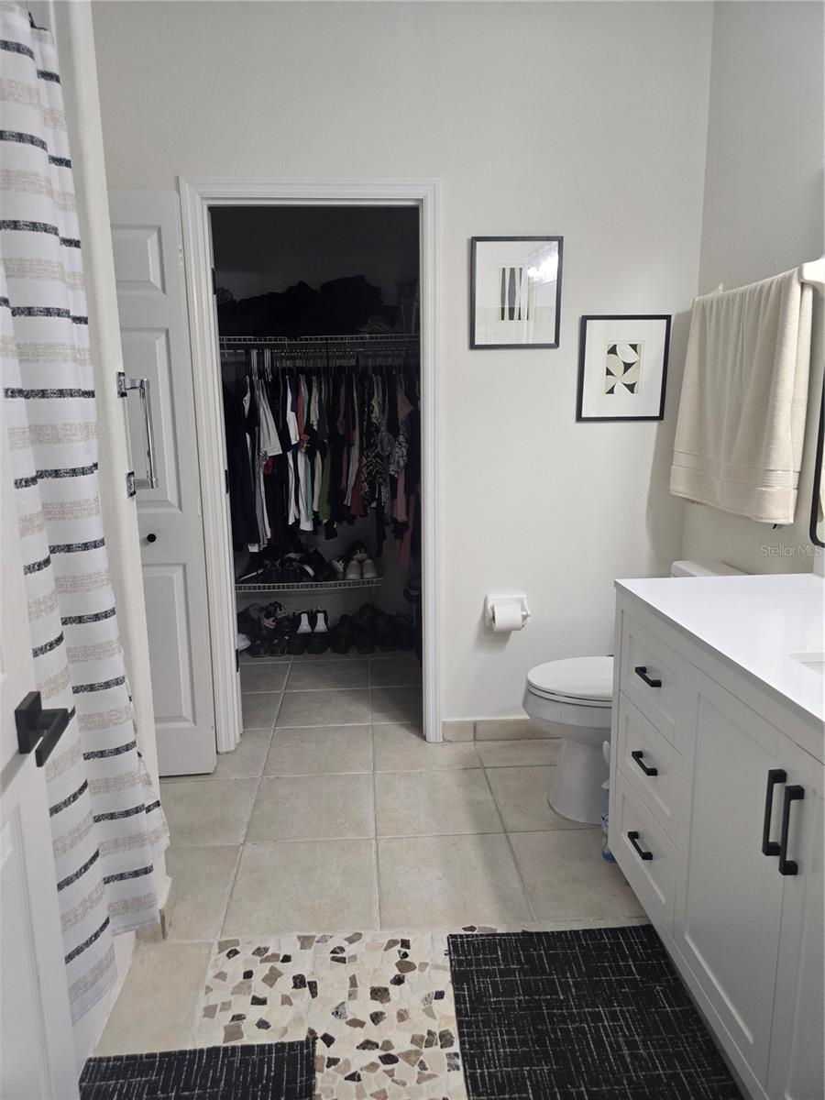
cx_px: 412
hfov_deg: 58.9
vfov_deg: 73.9
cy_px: 550
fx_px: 731
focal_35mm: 23
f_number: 1.7
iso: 200
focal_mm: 6.3
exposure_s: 1/120
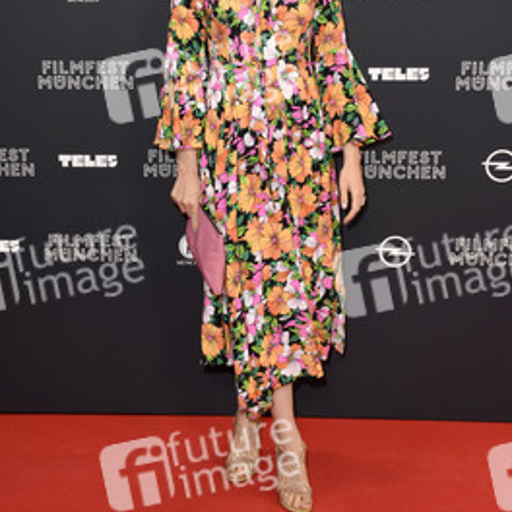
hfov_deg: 29.6
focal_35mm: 58
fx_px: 971
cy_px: 175
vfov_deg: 29.4
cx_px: 256
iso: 640
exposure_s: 1/125
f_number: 6.3
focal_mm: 30
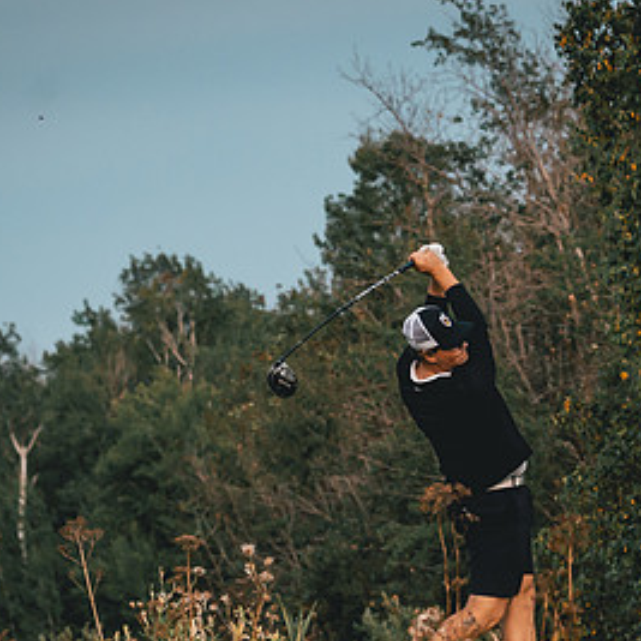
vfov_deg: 4.7
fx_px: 7814
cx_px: 449
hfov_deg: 4.7
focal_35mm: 373
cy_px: 441
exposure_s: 1/2000
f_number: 5.6
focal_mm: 135
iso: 250
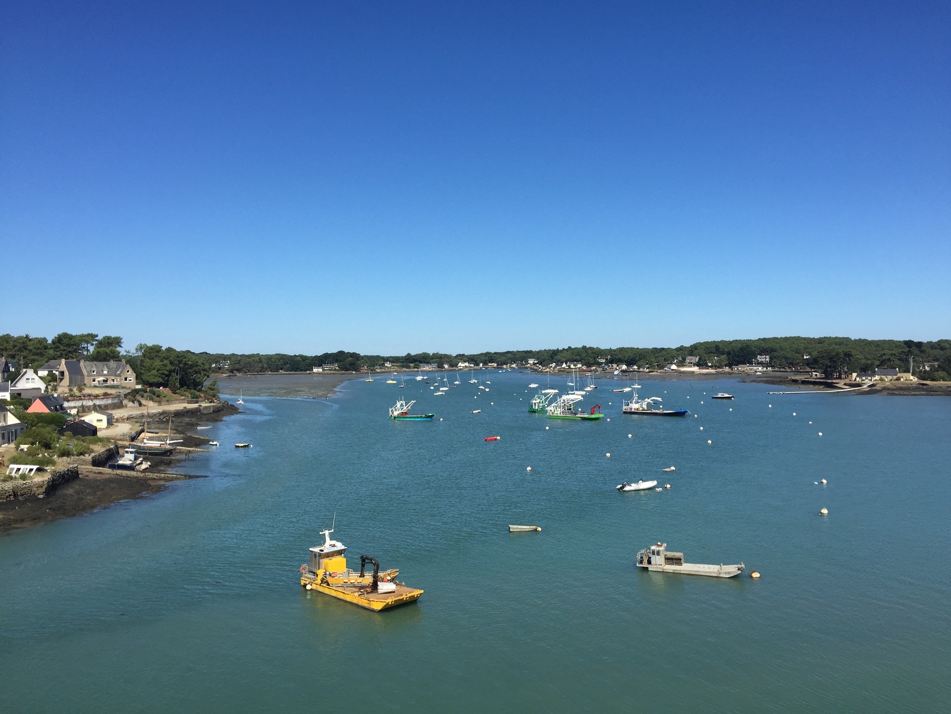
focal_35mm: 29
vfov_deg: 48.2
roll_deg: +0.7
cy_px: 357
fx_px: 797
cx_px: 476
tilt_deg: +0.9
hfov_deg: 61.7
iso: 32
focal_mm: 4.15
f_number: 2.2
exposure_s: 1/2639
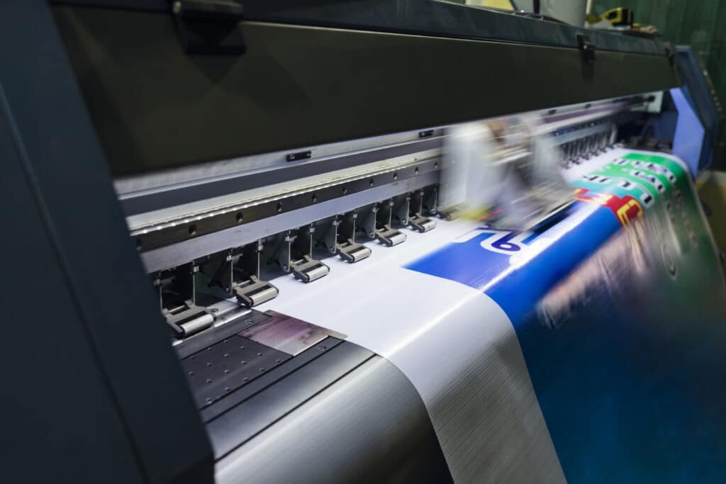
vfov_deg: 42.3
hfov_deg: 60.3
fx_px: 625
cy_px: 242
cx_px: 363
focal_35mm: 31
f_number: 4
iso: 250
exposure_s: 1/10
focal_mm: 20.5
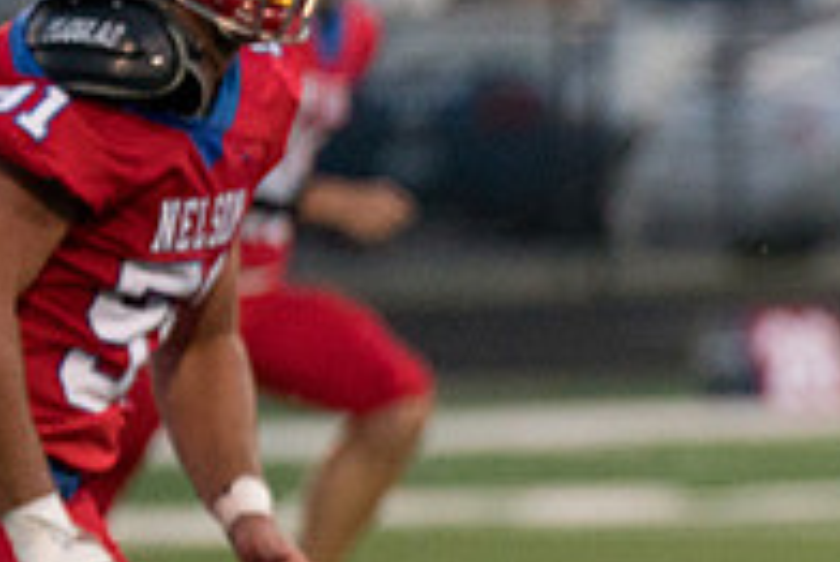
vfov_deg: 1.6
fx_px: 20291
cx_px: 1771
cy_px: 630
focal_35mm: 869
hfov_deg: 2.4
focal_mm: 200
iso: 4000
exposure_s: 1/2000
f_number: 2.8
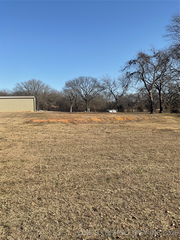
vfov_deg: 61.7
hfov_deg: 48.2
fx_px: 201
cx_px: 90
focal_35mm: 29
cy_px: 120
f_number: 1.8
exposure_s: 1/1786
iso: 16
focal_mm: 3
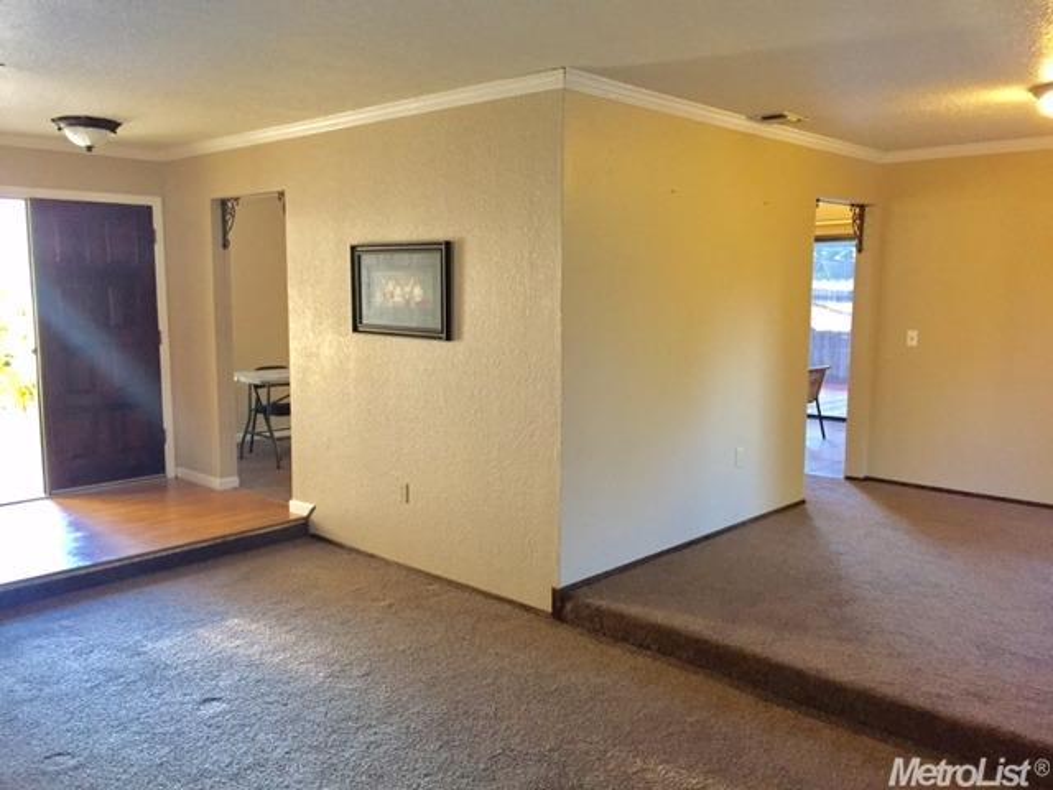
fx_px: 882
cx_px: 526
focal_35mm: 29
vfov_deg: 48.2
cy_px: 395
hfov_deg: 61.7
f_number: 2.2
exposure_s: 1/30
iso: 200
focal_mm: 4.15
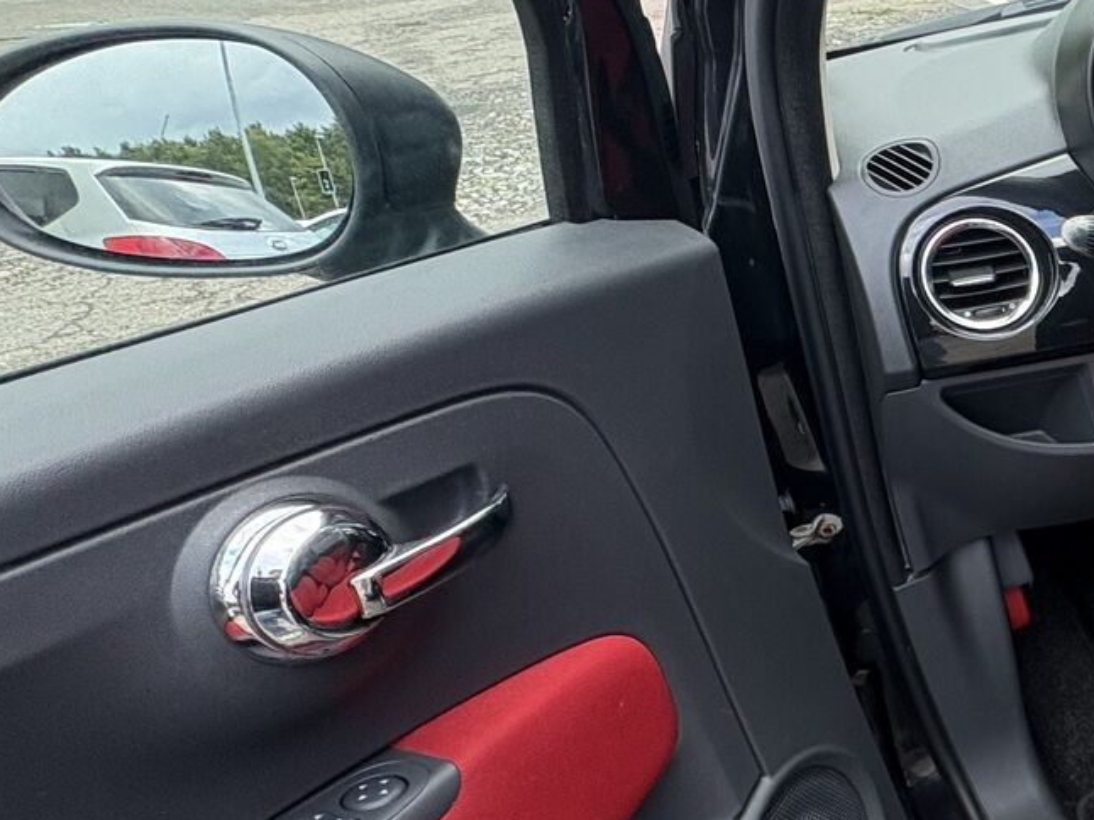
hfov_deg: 35.2
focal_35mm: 37
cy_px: 473
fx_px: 1169
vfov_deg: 38.6
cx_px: 1412
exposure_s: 1/109
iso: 40
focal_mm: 2.22
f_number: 2.2
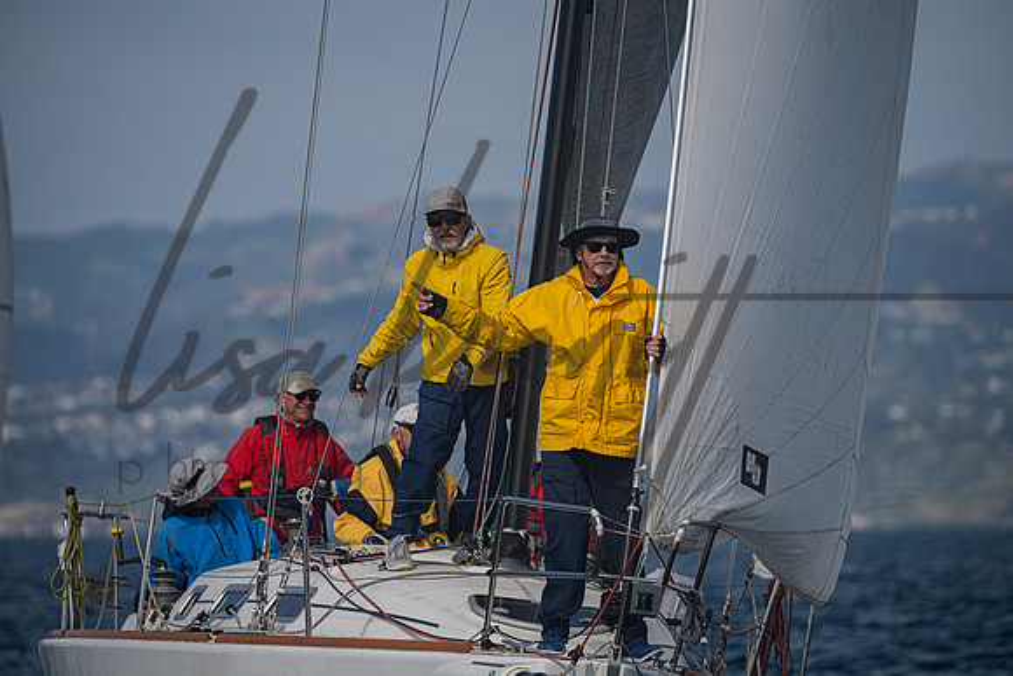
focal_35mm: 414
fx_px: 11659
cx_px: 506
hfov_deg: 5.0
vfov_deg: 3.3
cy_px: 338
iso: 320
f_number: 6.3
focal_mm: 400
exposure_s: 1/4000
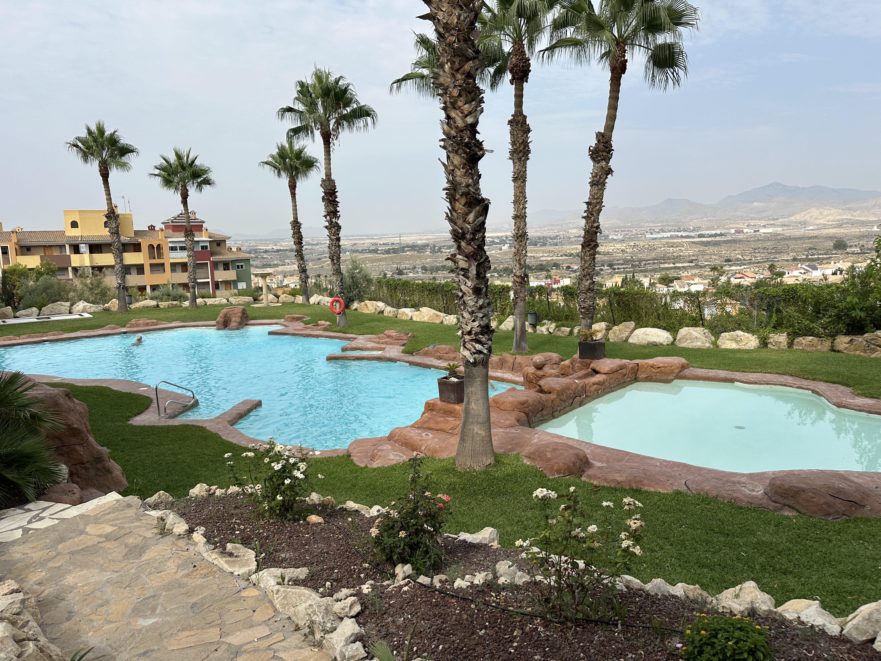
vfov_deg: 56.8
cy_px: 330
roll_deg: +1.5
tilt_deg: -9.9
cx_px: 440
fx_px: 611
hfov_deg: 71.6
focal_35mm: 24
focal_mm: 6.86
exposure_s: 1/5000
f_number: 1.78
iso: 80
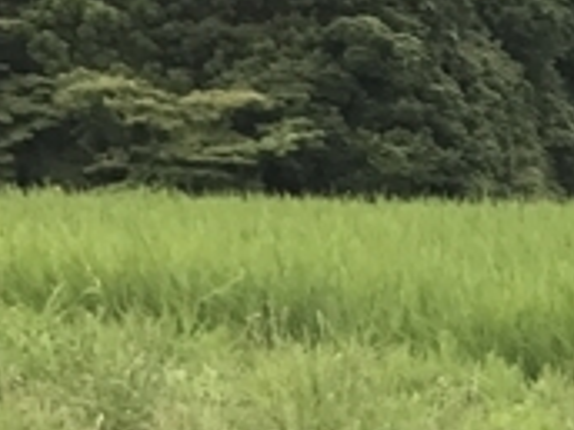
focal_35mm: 167
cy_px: 413
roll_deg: -2.0
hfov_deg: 9.5
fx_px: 2769
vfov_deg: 8.8
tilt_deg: -3.1
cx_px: 1659
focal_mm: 3.99
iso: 20
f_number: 1.8
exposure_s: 1/127
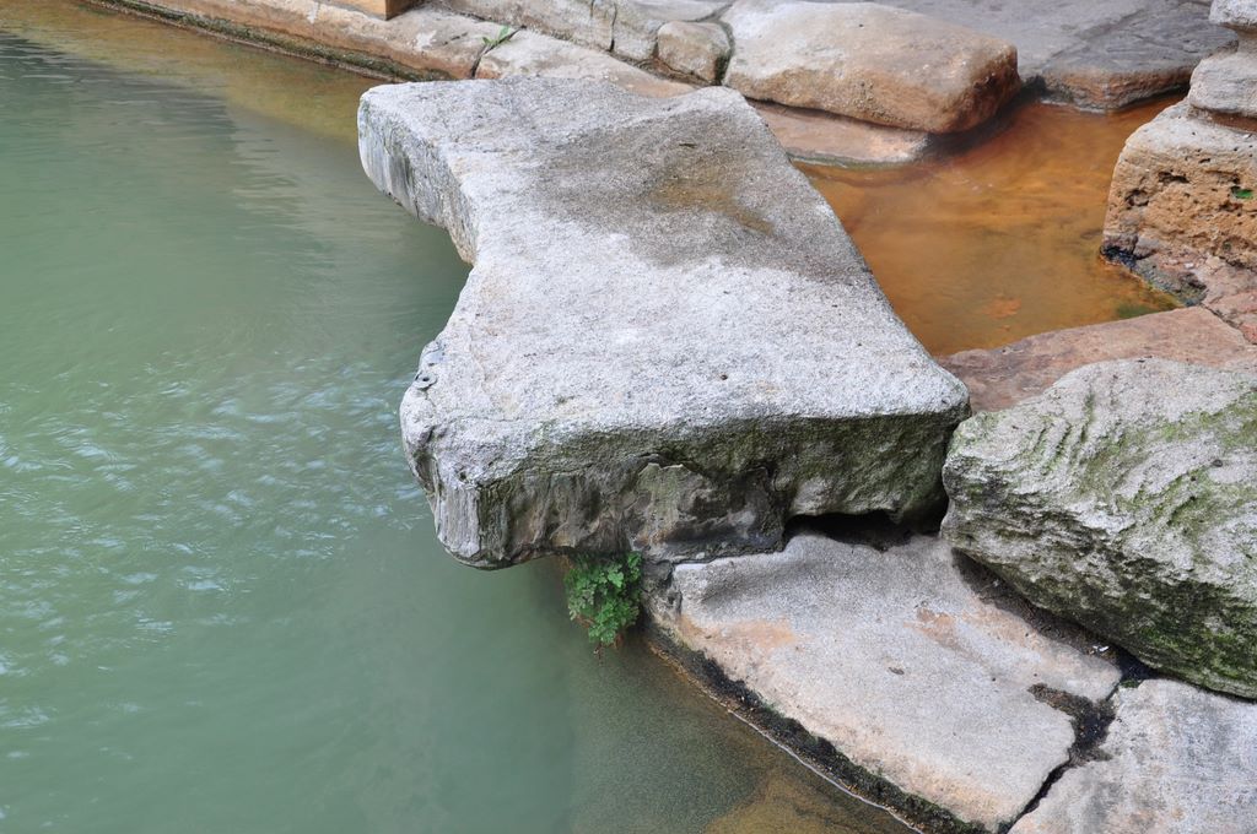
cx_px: 628
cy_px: 417
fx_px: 1778
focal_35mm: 51
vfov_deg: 26.4
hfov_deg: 38.9
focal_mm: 34
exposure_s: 1/30
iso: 400
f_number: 7.1
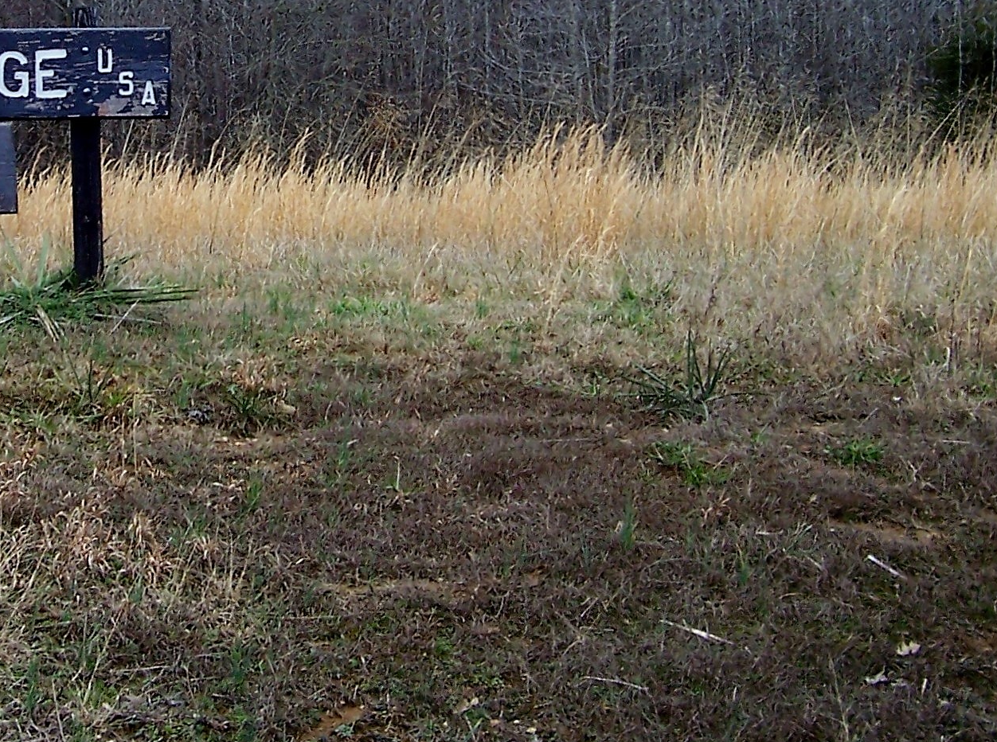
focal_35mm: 69
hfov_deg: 27.8
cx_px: 233
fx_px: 1982
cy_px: 115
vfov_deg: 20.9
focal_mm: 5.6
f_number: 2.7
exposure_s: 1/350
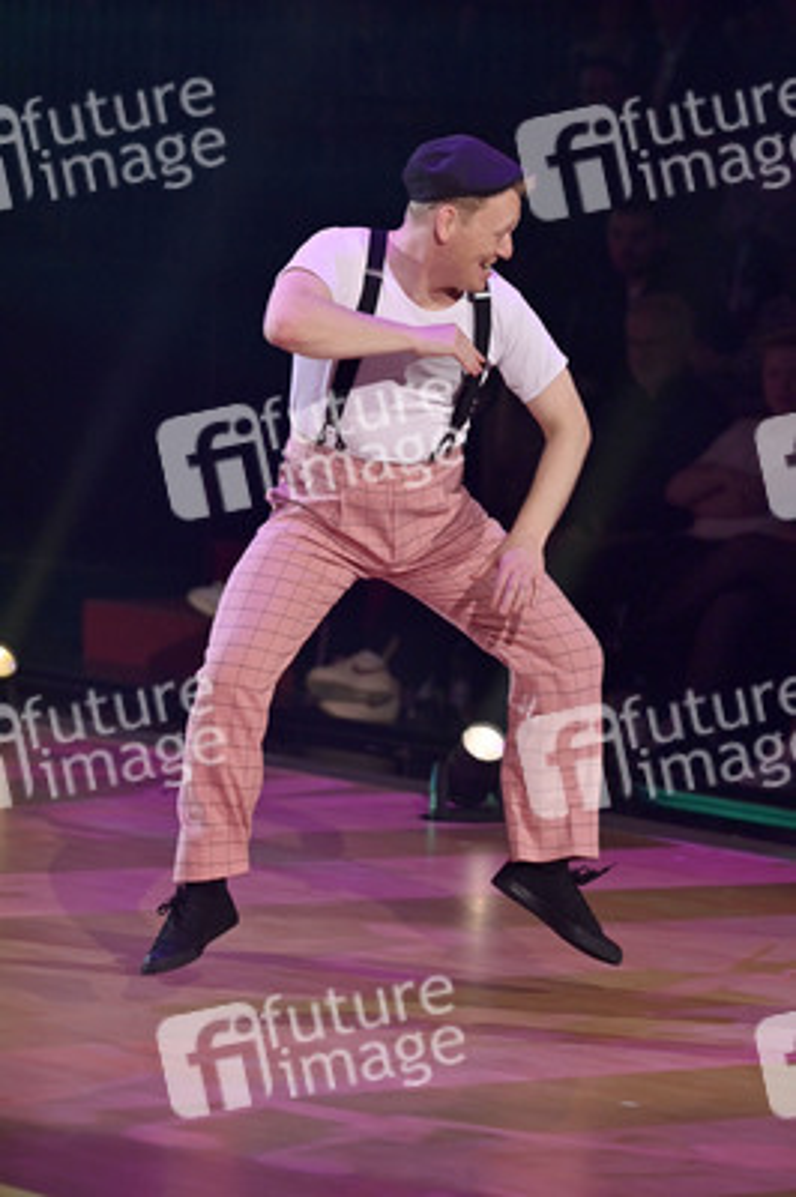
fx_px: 5315
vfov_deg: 12.8
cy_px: 598
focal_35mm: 160
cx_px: 398
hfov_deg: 8.6
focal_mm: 160
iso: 1250
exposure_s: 1/800
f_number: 4
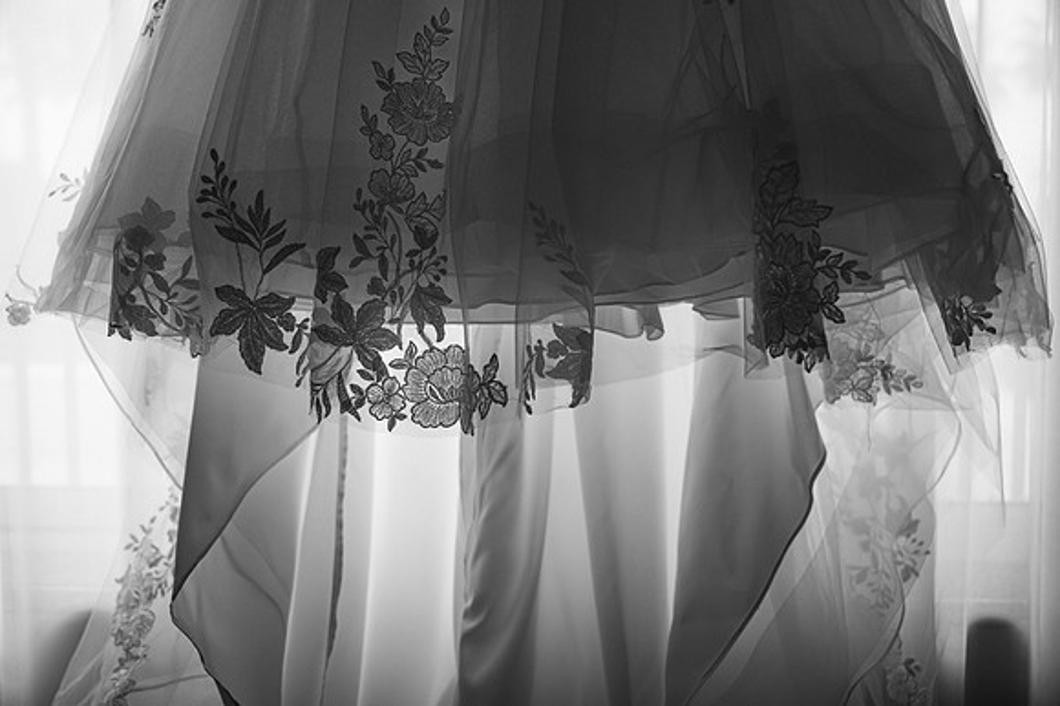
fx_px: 1048
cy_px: 353
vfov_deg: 37.2
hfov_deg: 53.7
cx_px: 530
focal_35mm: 36
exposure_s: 1/320
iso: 100
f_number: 2.8
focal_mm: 35
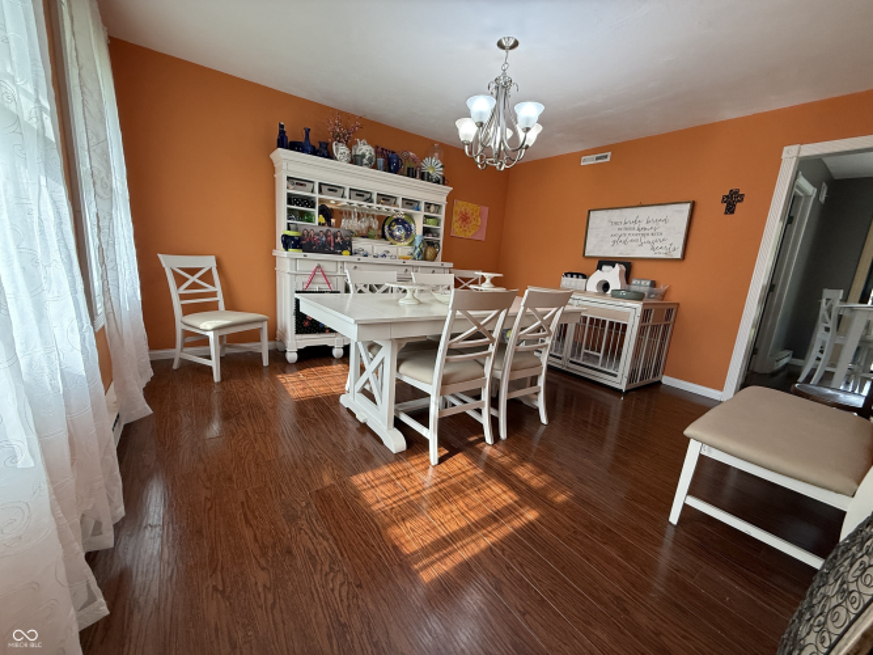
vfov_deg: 85.7
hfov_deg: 102.1
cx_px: 436
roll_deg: -5.1
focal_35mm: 14
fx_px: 353
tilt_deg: -10.6
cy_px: 328
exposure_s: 1/120
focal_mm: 2.22
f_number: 2.2
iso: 200
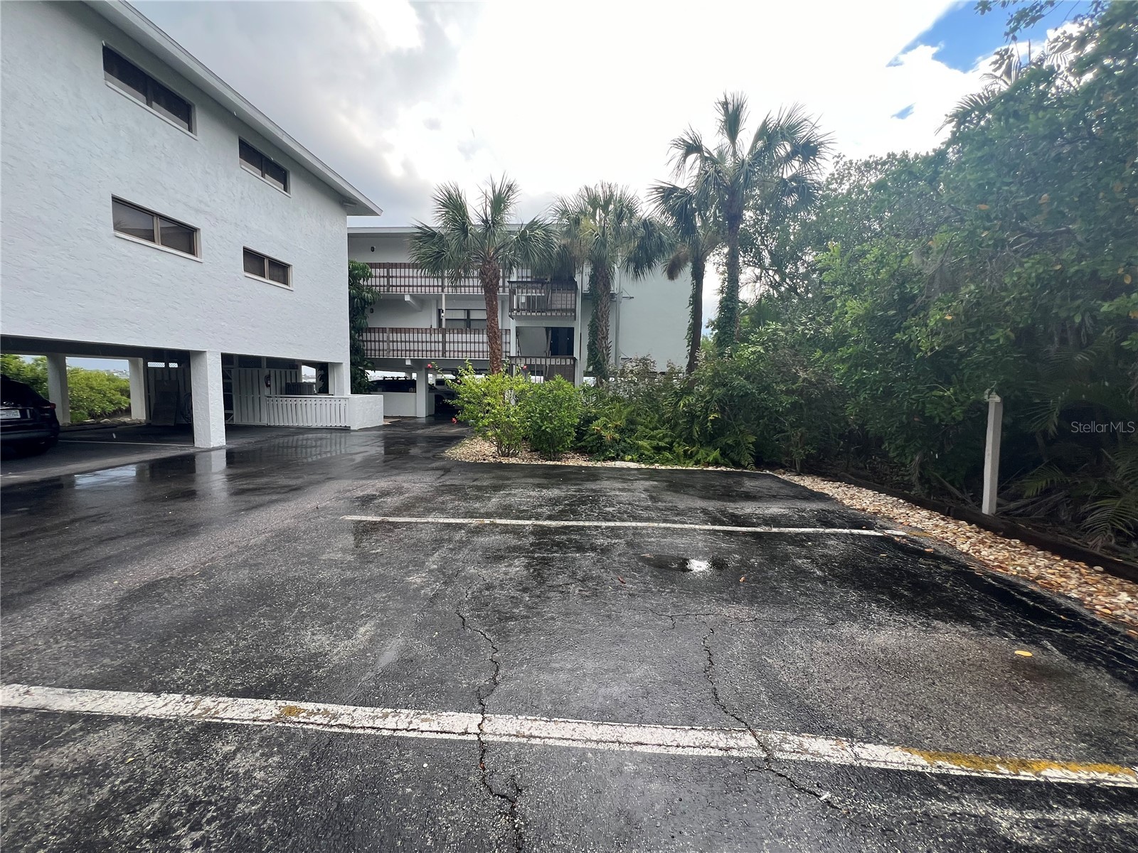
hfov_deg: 106.2
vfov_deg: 89.9
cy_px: 426
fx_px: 427
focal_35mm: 13
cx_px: 569
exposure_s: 1/258
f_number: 1.8
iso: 32
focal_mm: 1.57
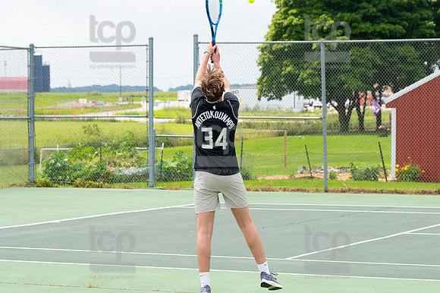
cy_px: 146
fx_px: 1576
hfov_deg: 15.9
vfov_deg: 10.6
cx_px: 220
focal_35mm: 129
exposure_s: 1/1250
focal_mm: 86
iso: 400
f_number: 5.6
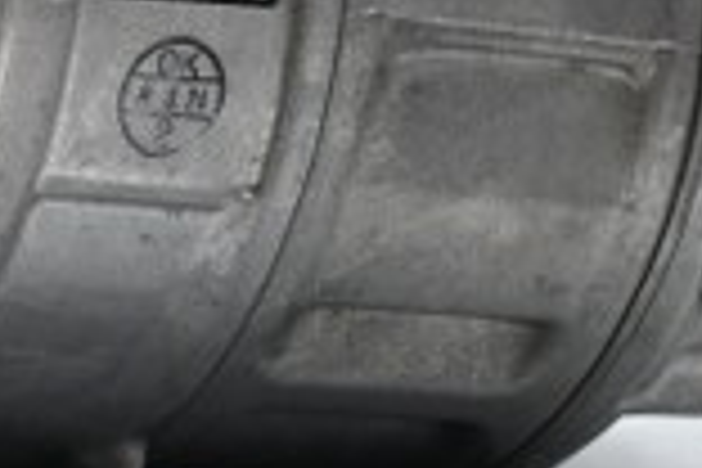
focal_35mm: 237
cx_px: 27
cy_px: -162
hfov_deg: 8.6
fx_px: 4620
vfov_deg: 5.8
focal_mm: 41
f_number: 5.6
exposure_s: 1/60
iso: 1100
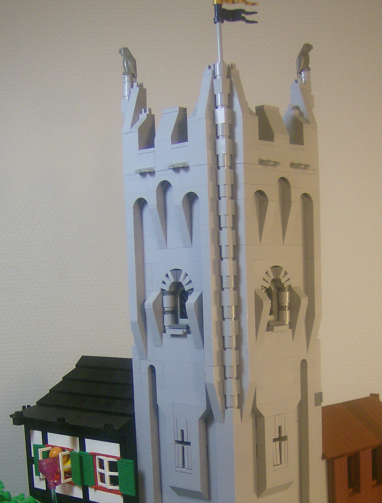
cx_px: 233
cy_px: 406
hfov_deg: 24.6
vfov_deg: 31.2
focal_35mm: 60
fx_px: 875
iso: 100
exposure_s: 1/82.5
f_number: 2.8
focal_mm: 6
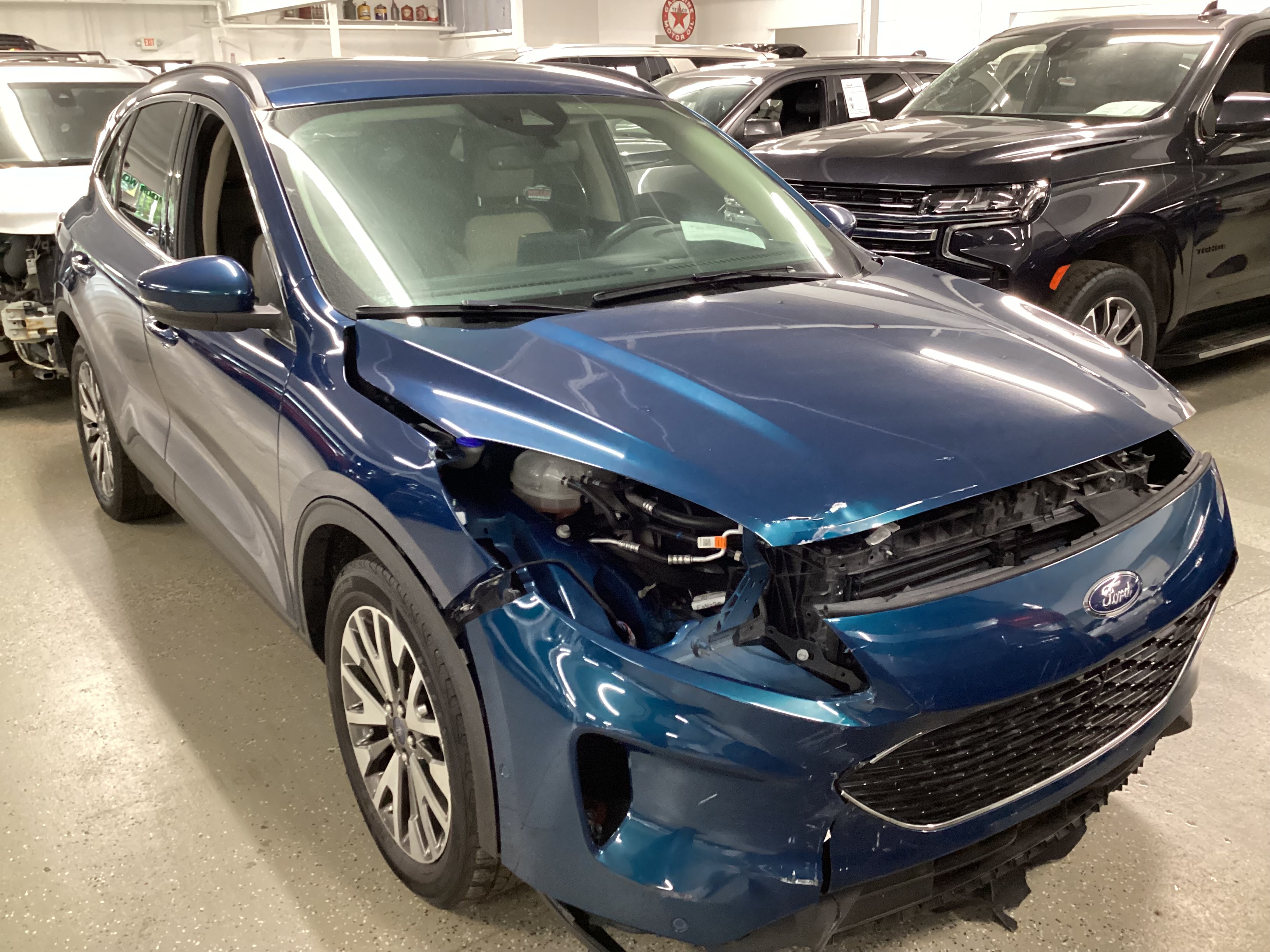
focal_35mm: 31
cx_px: 635
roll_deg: +0.4
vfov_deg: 45.4
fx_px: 1137
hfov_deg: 58.4
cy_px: 476
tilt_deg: -19.1
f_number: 2.4
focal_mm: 3.3
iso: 400
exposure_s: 1/25
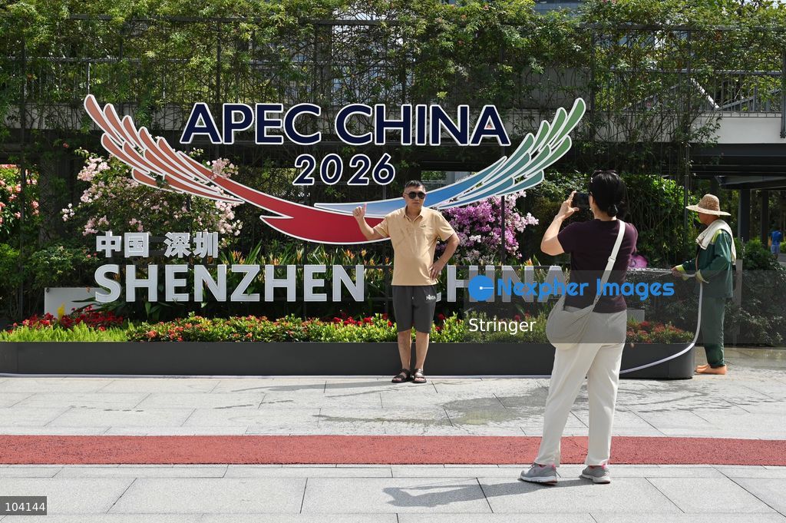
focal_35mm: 44
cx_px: 393
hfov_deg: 44.5
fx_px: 960
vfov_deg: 30.5
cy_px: 262
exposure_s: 1/640
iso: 280
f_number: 10
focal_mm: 44
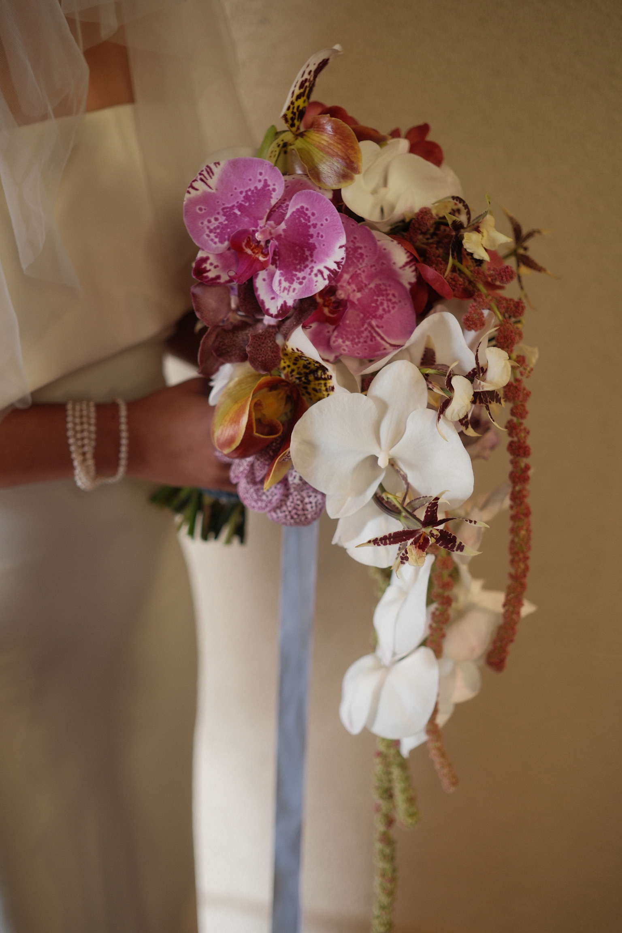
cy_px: 466
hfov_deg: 27.0
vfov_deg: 39.6
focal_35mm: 50
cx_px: 311
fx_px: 1296
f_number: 1.4
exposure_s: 1/56
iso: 125
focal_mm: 33
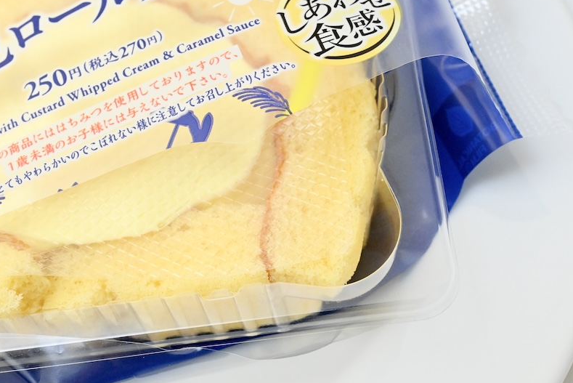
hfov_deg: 26.6
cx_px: 229
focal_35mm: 76
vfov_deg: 18.0
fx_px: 1210
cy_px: 221
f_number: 13
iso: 6400
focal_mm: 60
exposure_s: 1/200
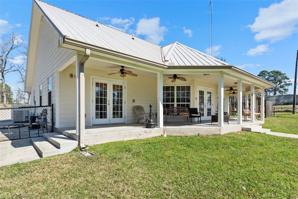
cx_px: 149
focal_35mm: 18
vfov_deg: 67.4
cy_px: 100
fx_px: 149
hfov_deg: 90.0
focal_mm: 12
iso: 100
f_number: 6.3
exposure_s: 1/160
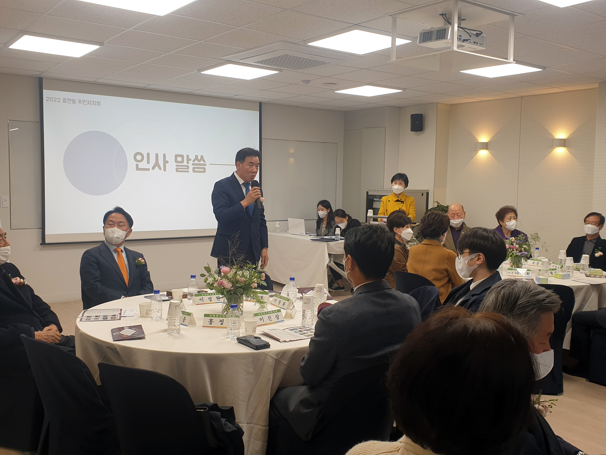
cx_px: 303
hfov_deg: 67.3
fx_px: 455
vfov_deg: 53.1
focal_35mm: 26
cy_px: 228
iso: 50
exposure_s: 1/60
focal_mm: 4.3
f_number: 2.4
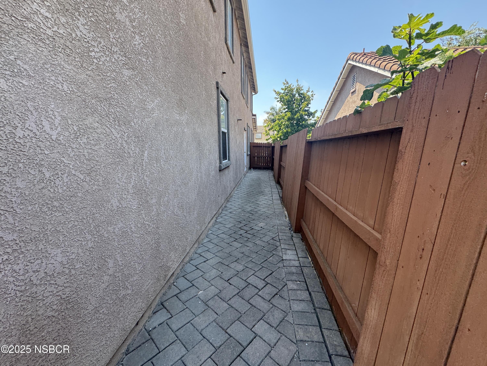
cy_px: 183
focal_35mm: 14
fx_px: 197
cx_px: 244
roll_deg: +0.1
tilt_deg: -8.6
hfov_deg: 102.1
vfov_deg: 85.7
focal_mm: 2.22
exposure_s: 1/279
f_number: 2.2
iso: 40
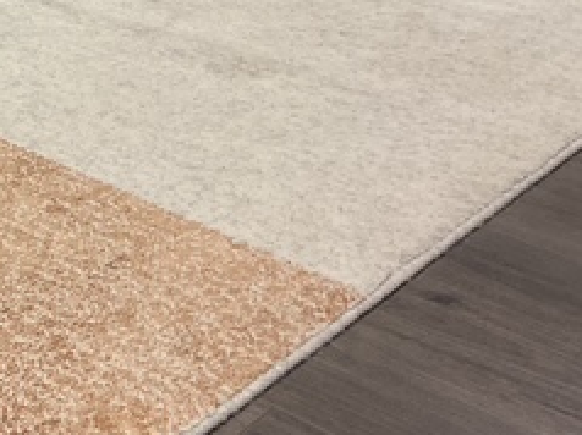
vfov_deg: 18.2
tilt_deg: -17.8
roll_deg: -0.6
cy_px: -29
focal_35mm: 78
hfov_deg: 23.0
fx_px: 1310
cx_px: -120
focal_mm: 3
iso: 40
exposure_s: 1/60
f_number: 1.8
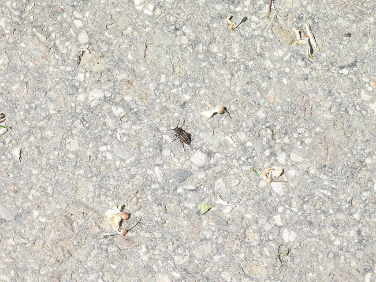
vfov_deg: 7.4
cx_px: 188
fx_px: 2173
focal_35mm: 200
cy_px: 141
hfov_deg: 9.9
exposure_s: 1/320
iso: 100
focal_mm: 35.7
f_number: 6.3
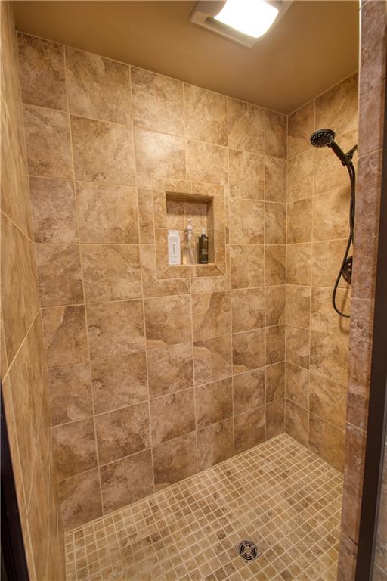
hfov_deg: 77.3
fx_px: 242
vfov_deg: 100.4
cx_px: 194
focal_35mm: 15
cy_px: 290
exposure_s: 1.6
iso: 100
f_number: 11
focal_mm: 10
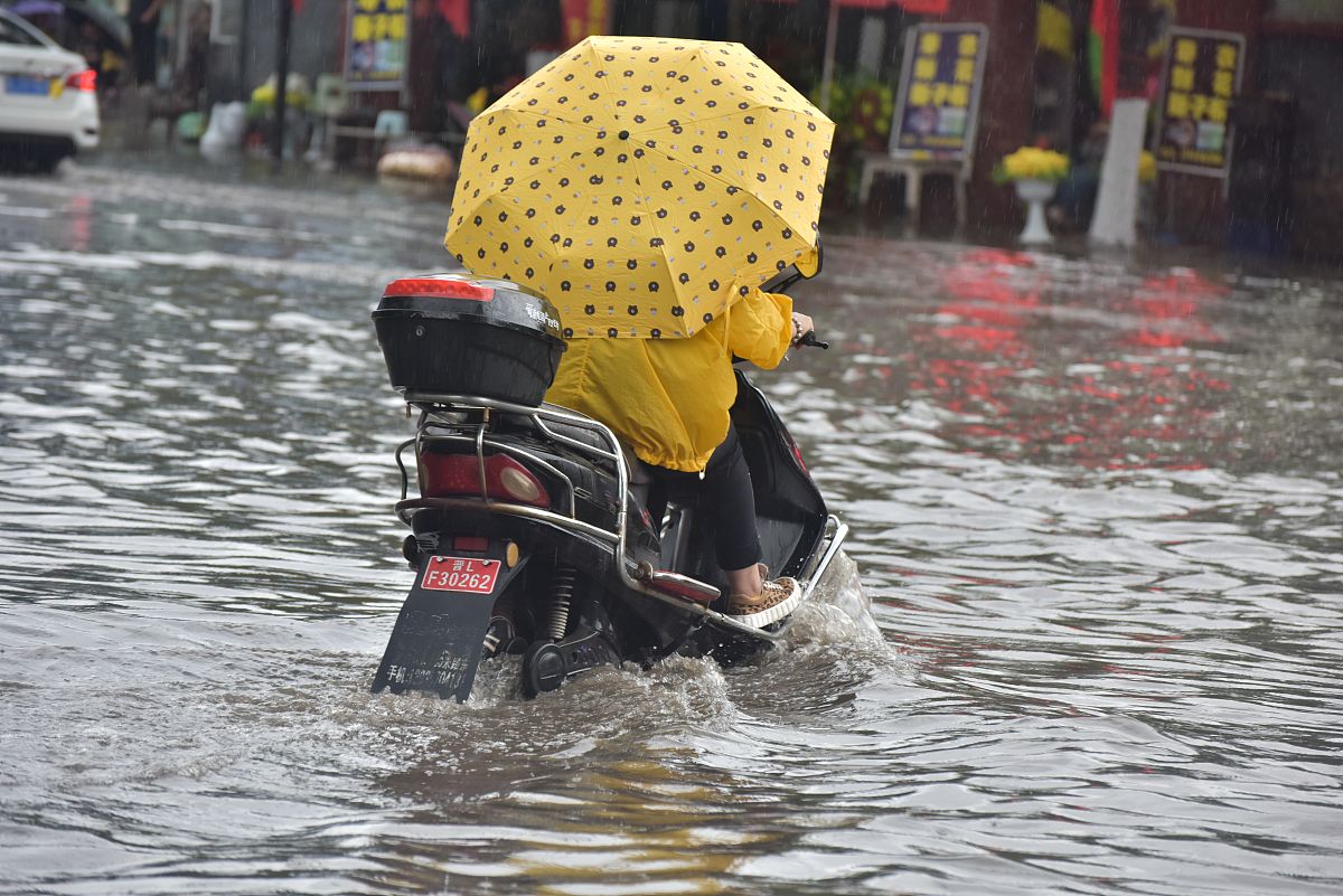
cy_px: 448
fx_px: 5411
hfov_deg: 14.1
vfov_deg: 9.5
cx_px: 672
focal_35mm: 145
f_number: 5
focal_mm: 145
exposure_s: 1/160
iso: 450
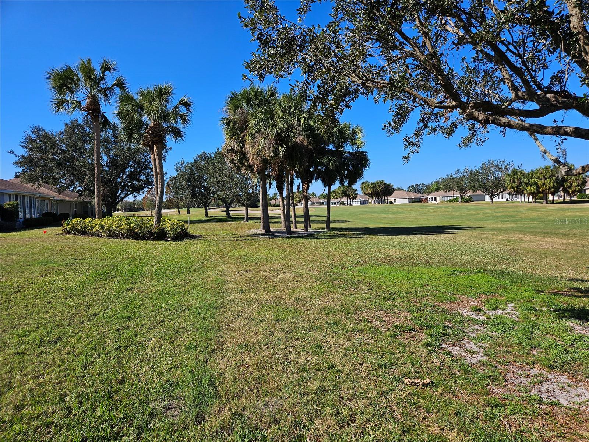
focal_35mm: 23
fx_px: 391
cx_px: 294
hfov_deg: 73.9
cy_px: 221
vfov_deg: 58.9
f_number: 1.8
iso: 25
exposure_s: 1/2010
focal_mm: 5.4
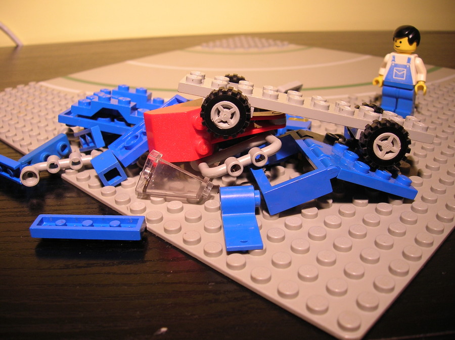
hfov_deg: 54.0
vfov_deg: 41.7
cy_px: 170
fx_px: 446
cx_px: 228
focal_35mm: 34
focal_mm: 5.7
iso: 50
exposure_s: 1/9.3
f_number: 2.9
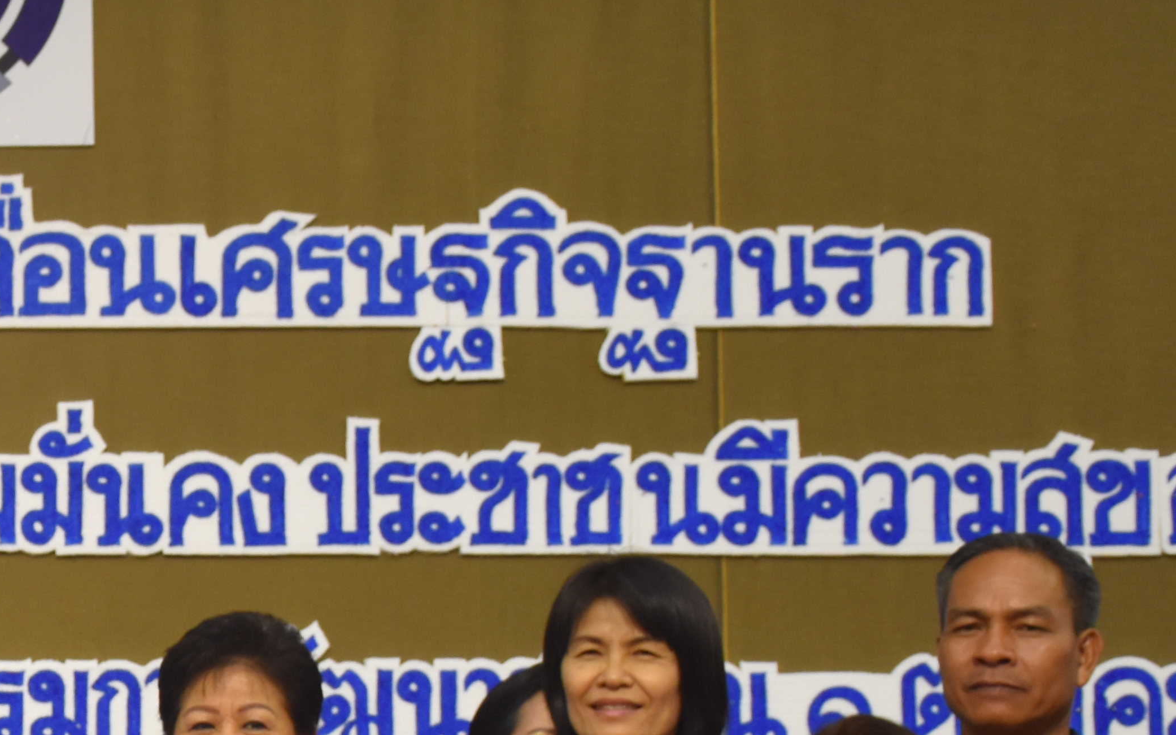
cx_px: -310
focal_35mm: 141
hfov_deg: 14.3
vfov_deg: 9.2
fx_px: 4519
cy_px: 749
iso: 800
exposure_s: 1/60
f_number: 4
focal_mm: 32
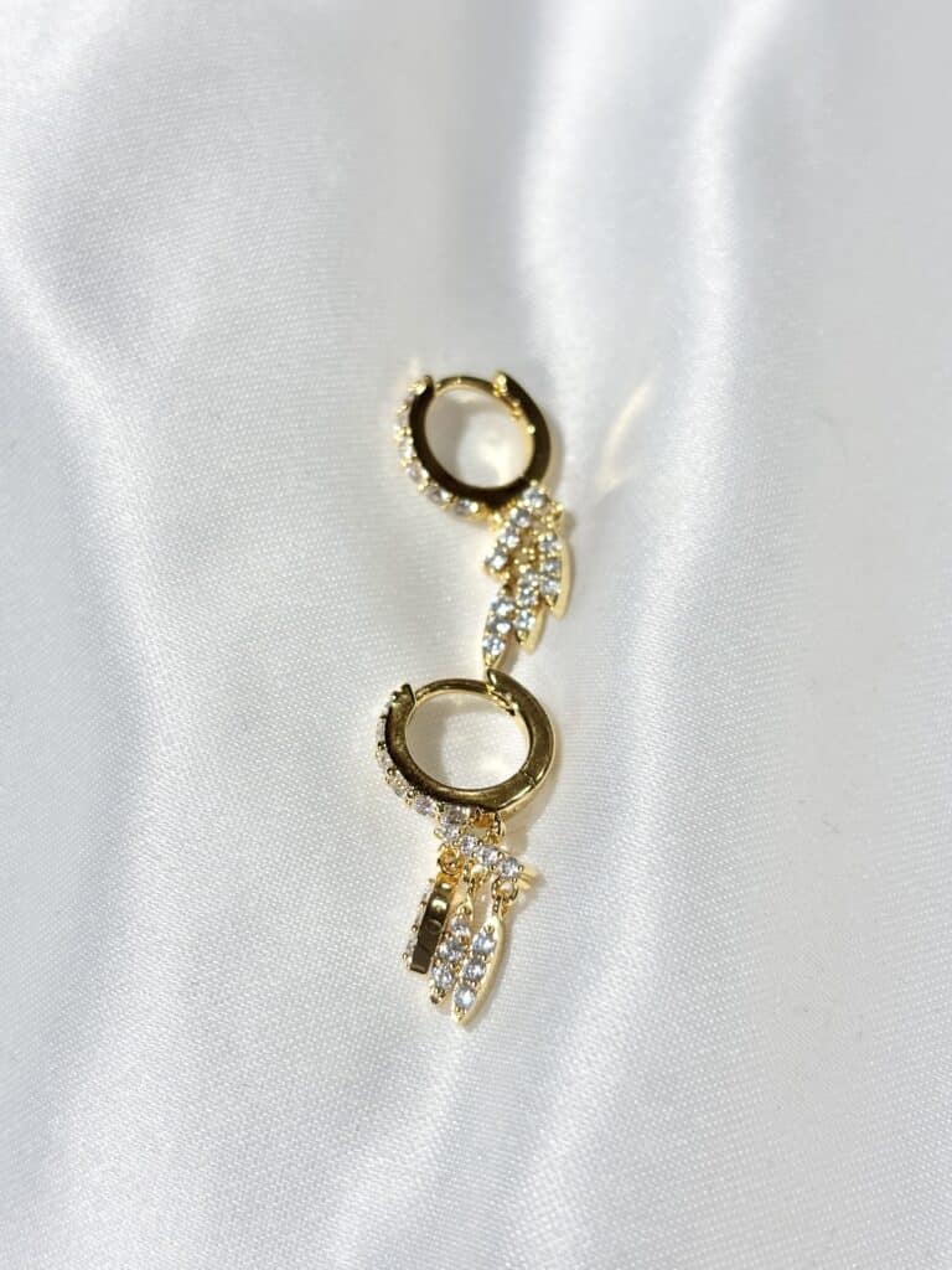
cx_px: 476
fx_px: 1907
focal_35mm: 52
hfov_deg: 28.0
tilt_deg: -55.3
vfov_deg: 36.8
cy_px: 635
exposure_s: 1/343
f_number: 1.6
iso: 32
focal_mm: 5.96
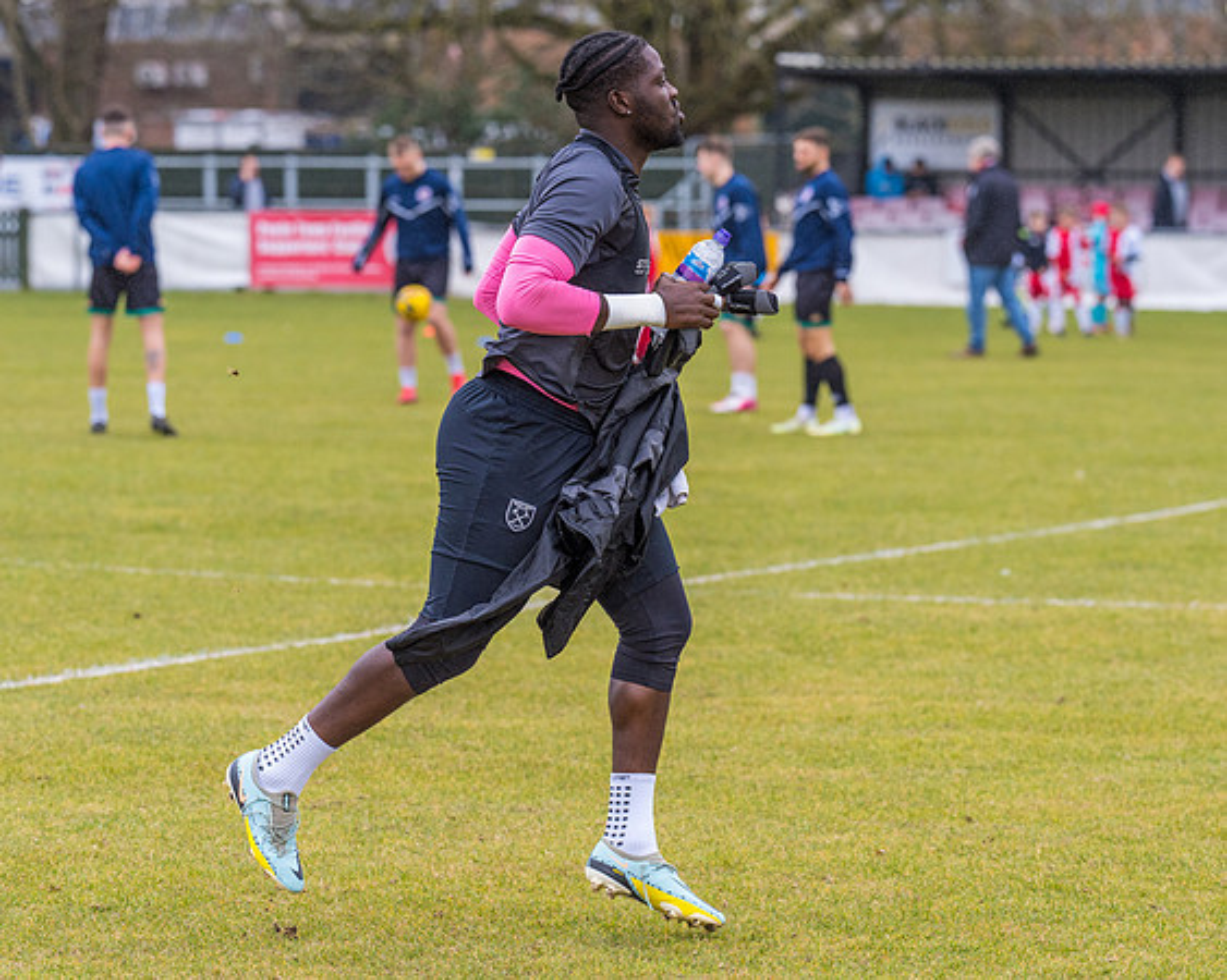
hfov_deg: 10.6
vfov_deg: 8.5
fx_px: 6604
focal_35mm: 182
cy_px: 568
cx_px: 660
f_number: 4
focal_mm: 135
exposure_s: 1/2000
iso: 800
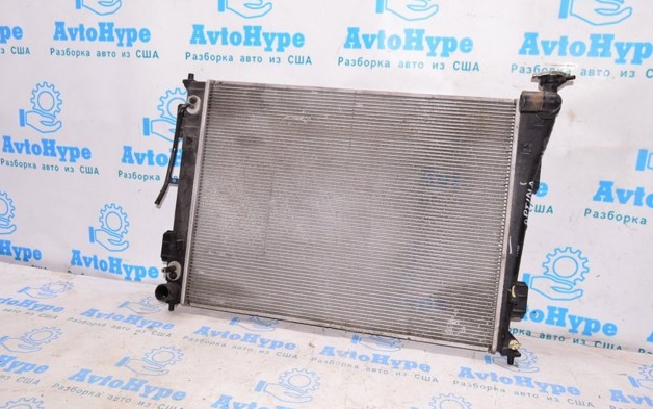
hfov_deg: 66.4
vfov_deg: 44.6
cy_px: 196
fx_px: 498
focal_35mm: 28
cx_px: 326
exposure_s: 1/100
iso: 1600
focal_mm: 18
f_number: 8
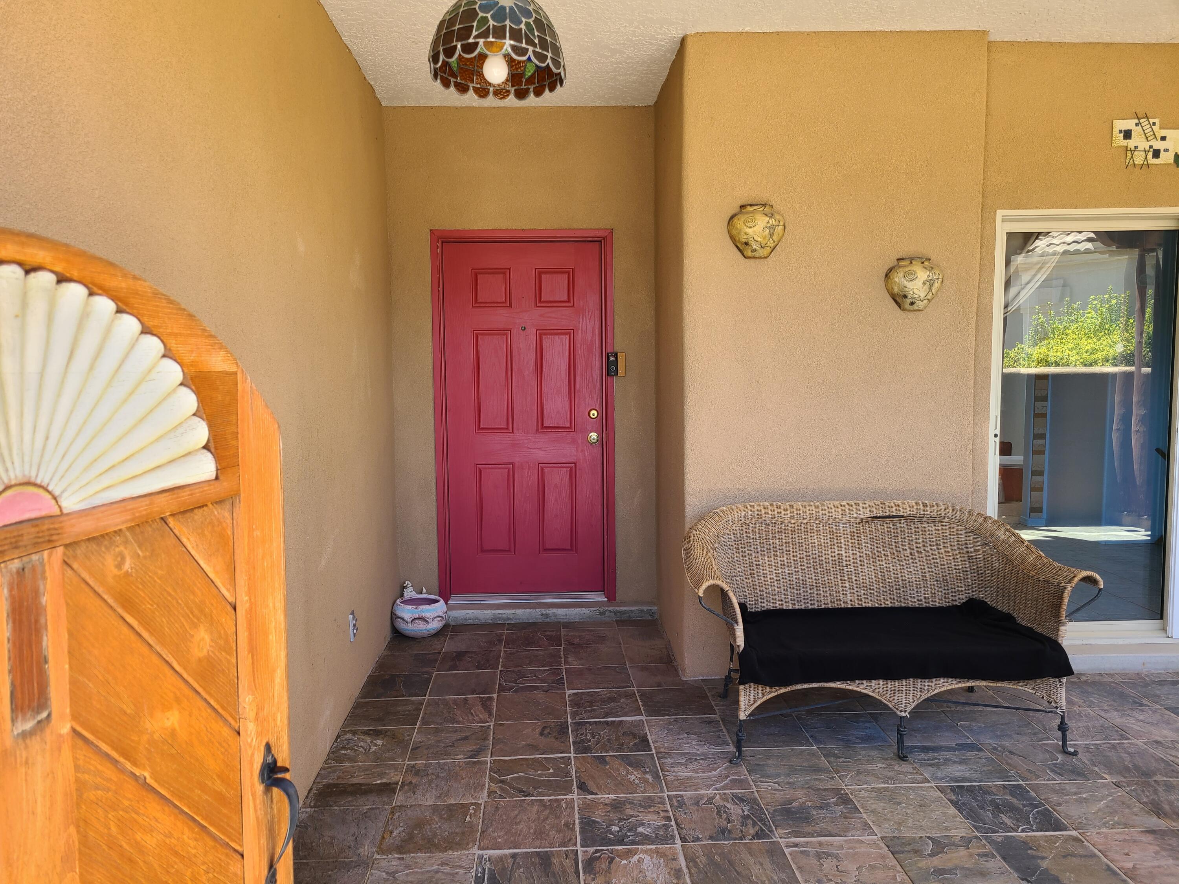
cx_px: 590
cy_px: 442
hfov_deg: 67.3
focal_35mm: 26
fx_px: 886
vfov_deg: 53.1
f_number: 1.8
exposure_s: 1/151
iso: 40
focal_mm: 5.4
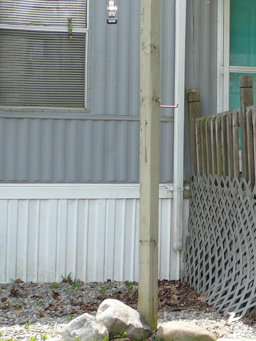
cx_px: 281
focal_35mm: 97
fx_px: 956
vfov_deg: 20.2
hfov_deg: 14.9
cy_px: 121
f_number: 3.5
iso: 80
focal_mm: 8.2
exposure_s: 1/320
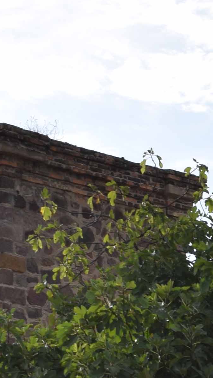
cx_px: 461
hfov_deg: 6.4
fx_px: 1823
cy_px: 384
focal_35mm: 182
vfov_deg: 11.7
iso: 100
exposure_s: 1/200
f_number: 10
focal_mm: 23
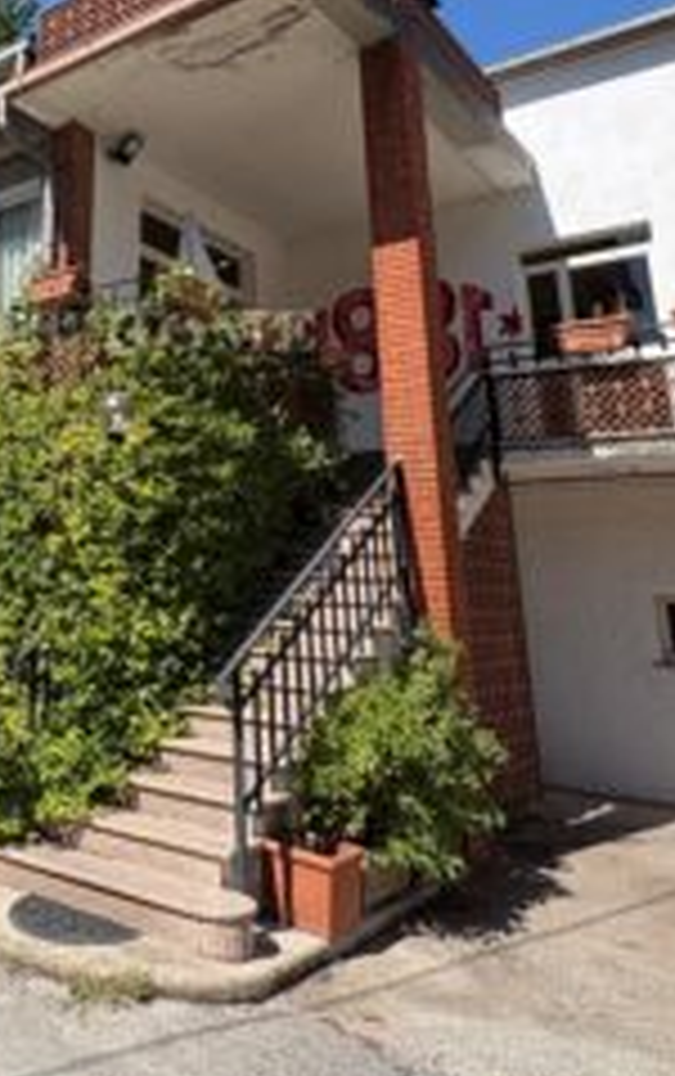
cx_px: 50
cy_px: 331
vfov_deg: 59.3
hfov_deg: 37.6
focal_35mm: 31
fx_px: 910
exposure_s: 1/1160
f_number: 2.2
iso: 50
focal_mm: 2.22
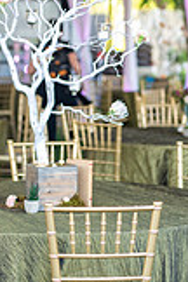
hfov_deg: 9.9
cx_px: 65
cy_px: 129
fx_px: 1089
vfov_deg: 14.8
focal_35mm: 139
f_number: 2
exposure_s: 1/640
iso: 200
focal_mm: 50
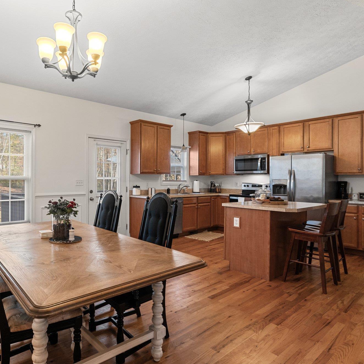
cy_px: 186
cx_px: 123
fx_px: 256
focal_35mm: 22
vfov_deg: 70.8
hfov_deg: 68.9
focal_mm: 16.4
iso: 1000
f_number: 7.1
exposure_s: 1/13
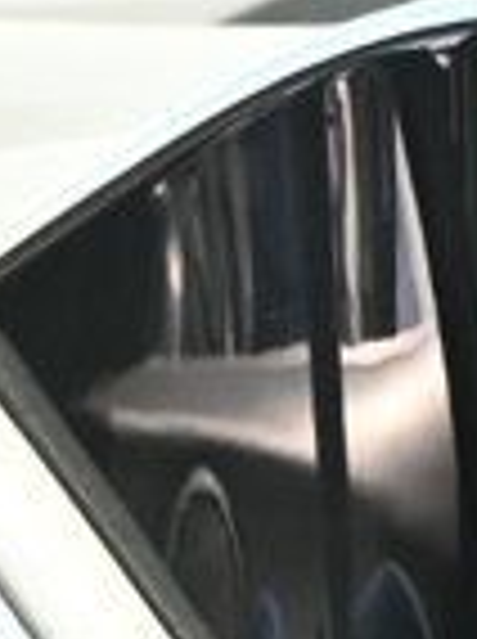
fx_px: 7859
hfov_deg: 3.4
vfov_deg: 4.6
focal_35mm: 426
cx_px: 1534
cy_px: 1282
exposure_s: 1/125
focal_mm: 41
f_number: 5.6
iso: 500
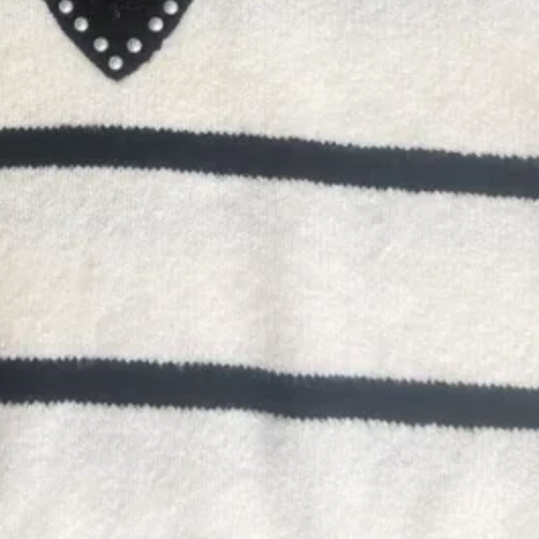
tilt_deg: -81.4
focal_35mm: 64
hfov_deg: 26.1
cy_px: -12
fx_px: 1127
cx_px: 61
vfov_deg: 25.4
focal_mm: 6.76
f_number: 1.78
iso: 80
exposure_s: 1/121
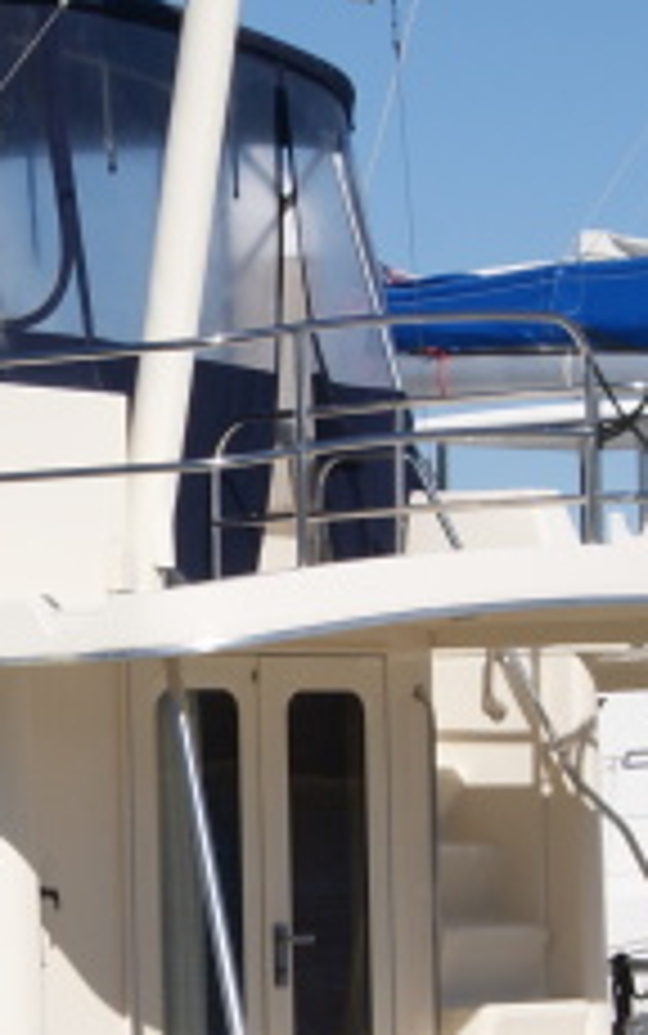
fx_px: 5052
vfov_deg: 11.7
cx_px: -189
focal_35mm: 179
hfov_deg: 7.3
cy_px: 468
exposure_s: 1/320
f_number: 11
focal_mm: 30
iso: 100
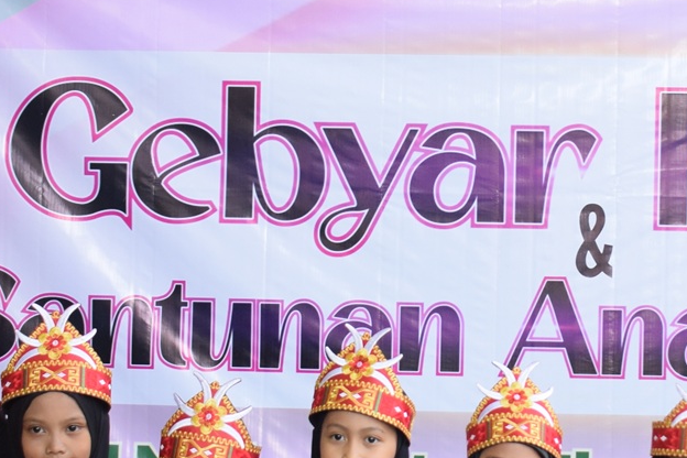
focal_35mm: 111
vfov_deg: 12.4
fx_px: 2111
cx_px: 631
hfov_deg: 18.2
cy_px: 295
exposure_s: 1/160
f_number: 4
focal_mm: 23
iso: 400
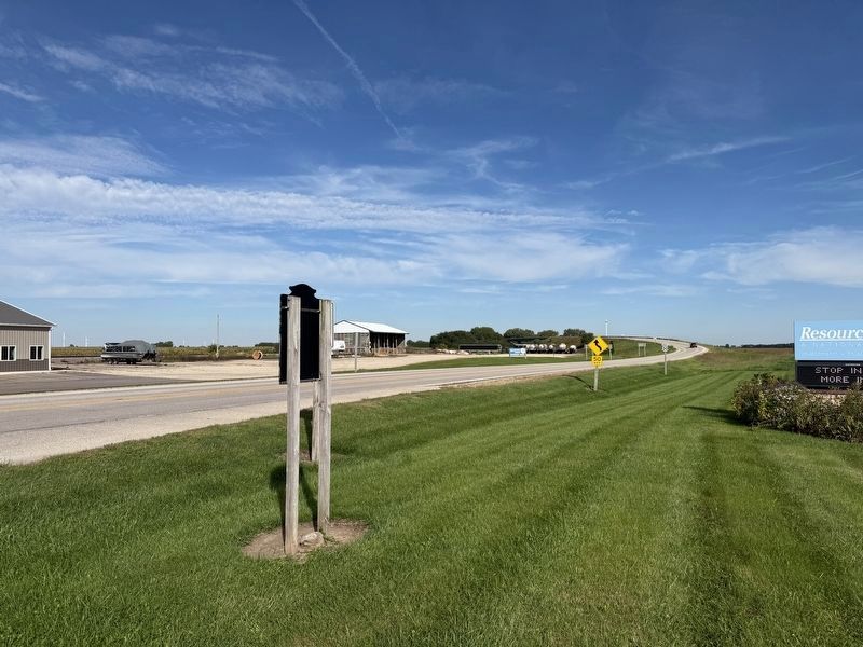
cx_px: 432
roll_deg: +0.3
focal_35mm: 24
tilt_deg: +1.5
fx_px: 598
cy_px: 324
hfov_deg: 71.6
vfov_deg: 56.8
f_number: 1.78
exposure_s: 1/8130
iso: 80
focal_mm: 6.76
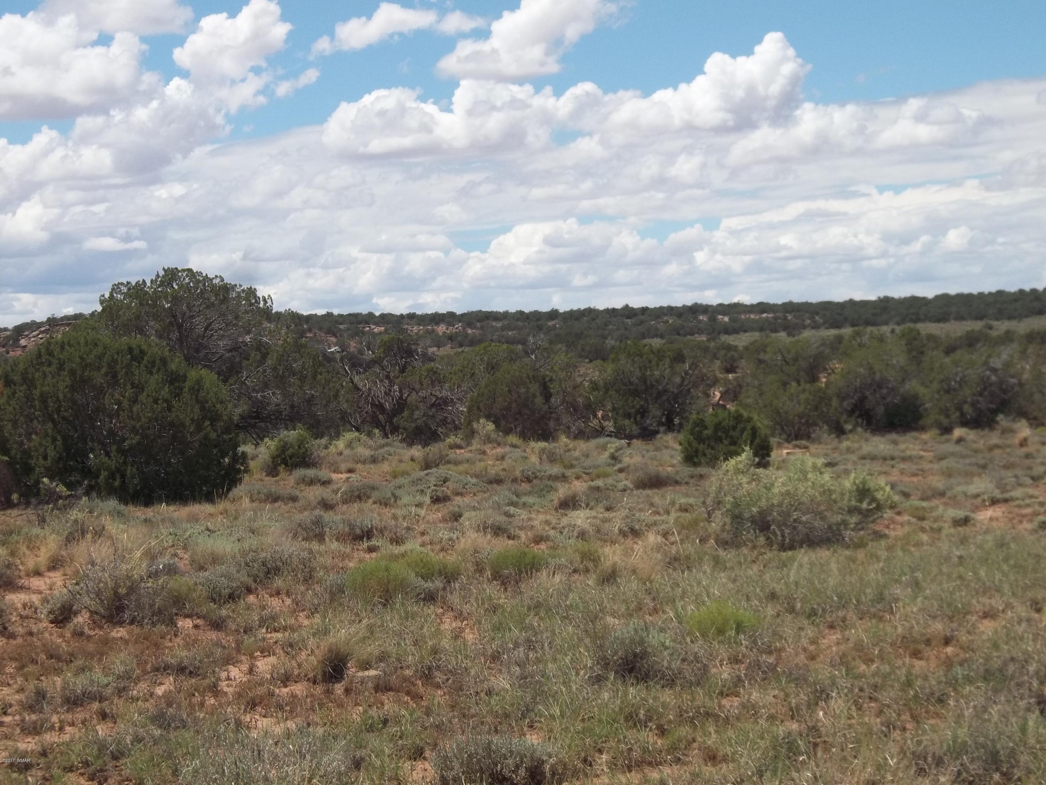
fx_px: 2901
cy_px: 392
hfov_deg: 20.4
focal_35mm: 96
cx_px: 523
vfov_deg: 15.4
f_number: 16
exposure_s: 1/100
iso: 80
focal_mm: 17.1
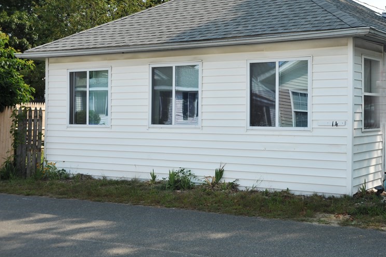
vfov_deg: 23.2
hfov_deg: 34.1
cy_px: 87
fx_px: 621
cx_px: 266
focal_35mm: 58
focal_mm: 42
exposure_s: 1/320
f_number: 9
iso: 200
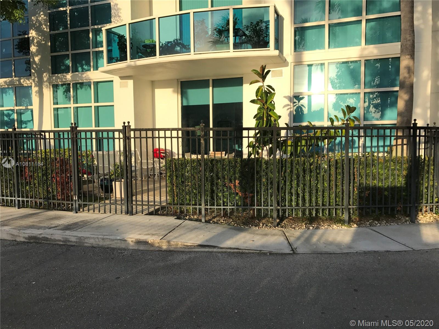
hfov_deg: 63.4
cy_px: 164
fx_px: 355
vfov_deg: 49.7
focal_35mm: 28
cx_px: 220
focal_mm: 3.99
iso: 20
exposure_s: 1/1168
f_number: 1.8
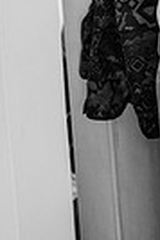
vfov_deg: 15.8
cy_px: -134
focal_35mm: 118
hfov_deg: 11.0
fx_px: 785
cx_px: 265
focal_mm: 35
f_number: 2.5
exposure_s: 1/200
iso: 900
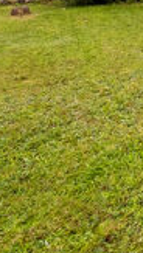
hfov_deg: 13.0
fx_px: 363
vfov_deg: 30.9
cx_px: 385
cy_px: -68
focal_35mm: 54
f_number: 22
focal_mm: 12
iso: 1000
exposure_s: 1/100
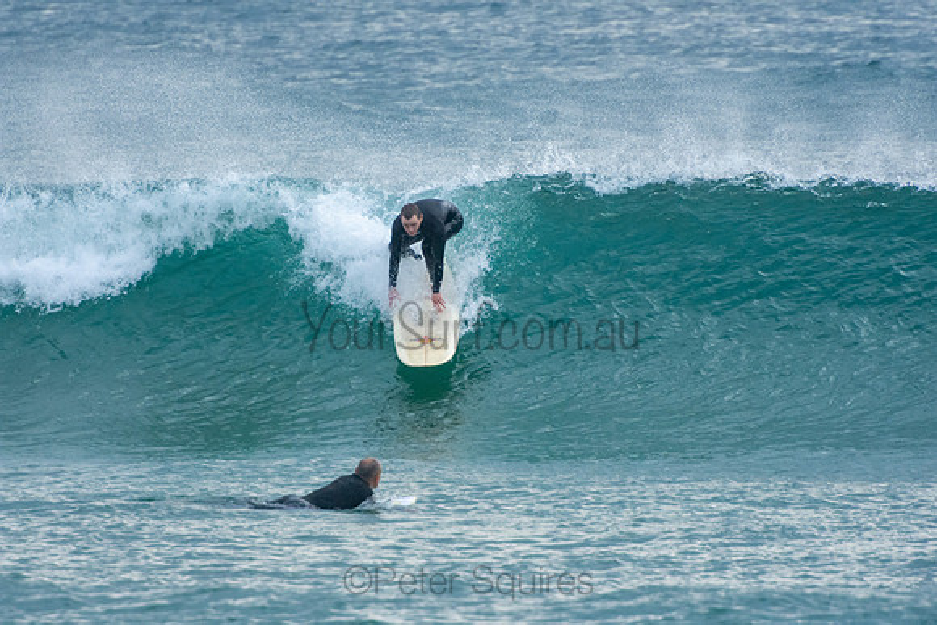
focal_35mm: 600
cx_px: 468
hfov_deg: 3.4
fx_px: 15620
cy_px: 312
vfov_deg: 2.3
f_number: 5.6
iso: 1100
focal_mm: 400
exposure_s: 1/800
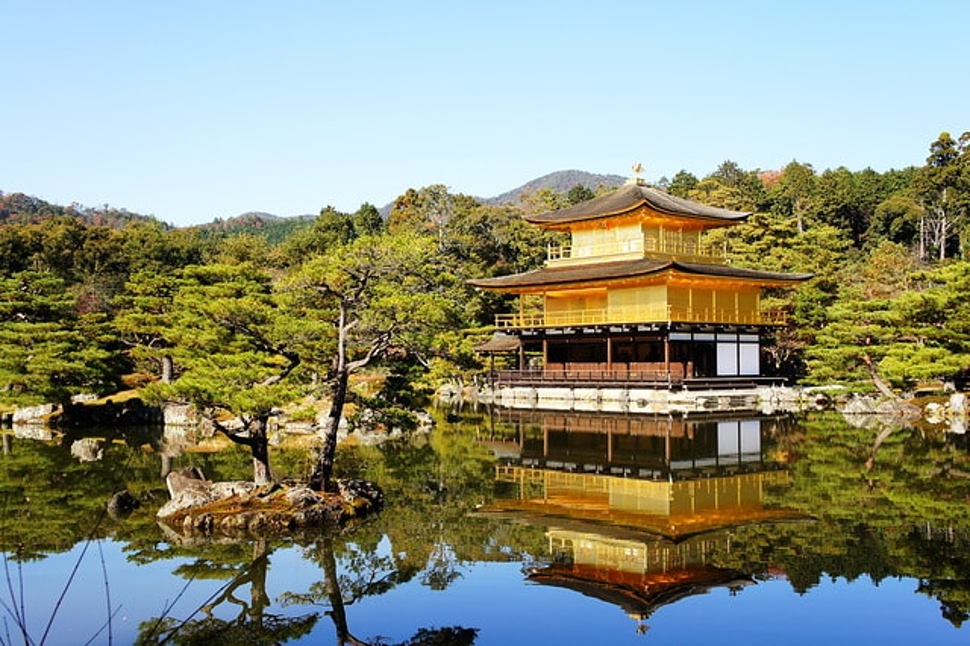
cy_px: 323
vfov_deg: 33.0
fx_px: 1091
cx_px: 485
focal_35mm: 40
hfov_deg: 47.9
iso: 200
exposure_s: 1/250
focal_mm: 27
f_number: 8
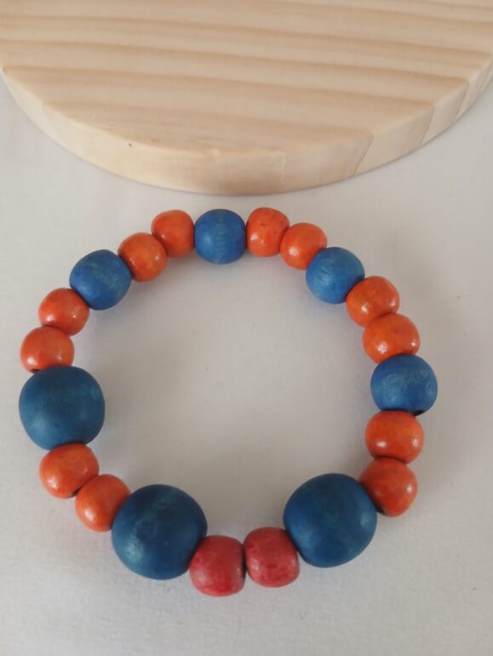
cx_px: 242
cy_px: 339
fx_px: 531
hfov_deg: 49.8
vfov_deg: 63.4
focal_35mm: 28
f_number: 1.8
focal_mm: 3.98
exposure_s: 1/25
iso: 250
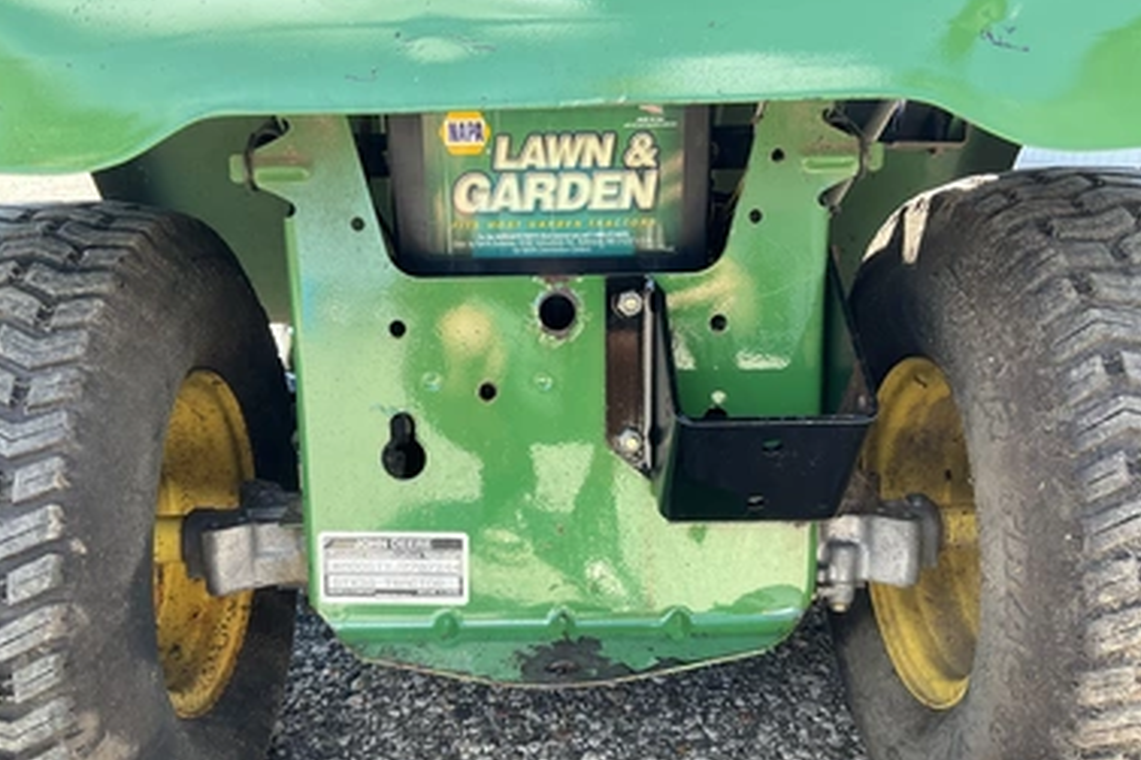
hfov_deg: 58.7
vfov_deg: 41.1
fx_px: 1014
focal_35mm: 32
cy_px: 409
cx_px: 539
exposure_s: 1/125
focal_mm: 3
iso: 20
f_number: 1.8
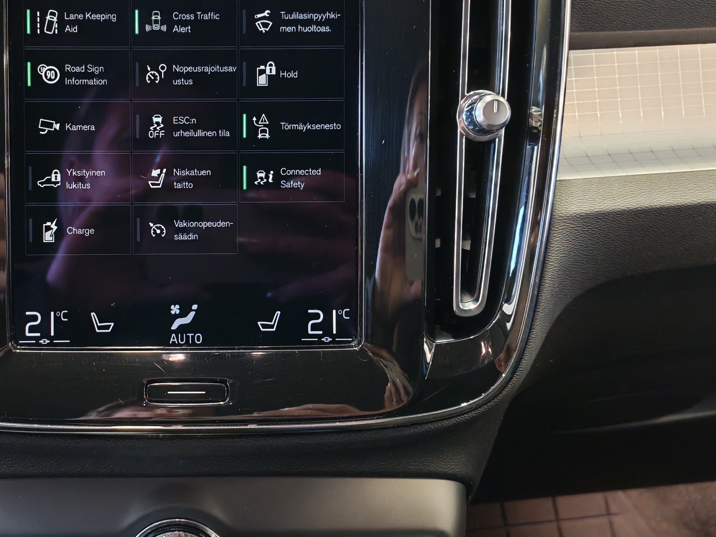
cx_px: 190
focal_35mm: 50
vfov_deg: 29.1
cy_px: 227
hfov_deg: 37.4
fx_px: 1034
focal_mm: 6.12
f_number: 1.9
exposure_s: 1/50
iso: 2000
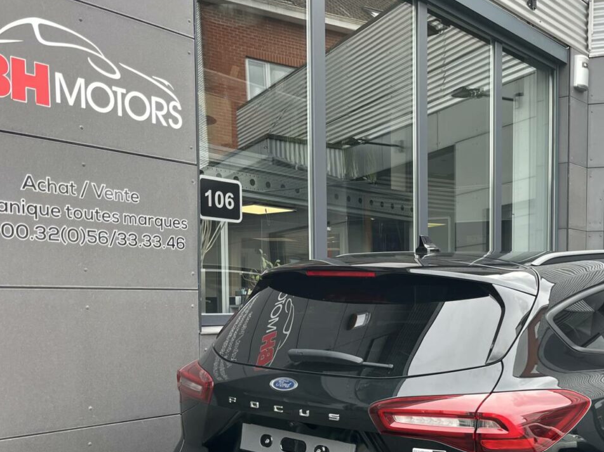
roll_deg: +0.0
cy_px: 329
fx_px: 733
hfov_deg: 43.7
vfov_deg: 33.8
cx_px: 431
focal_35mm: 42
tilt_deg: -2.8
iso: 50
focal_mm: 5.1
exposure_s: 1/400
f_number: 1.6
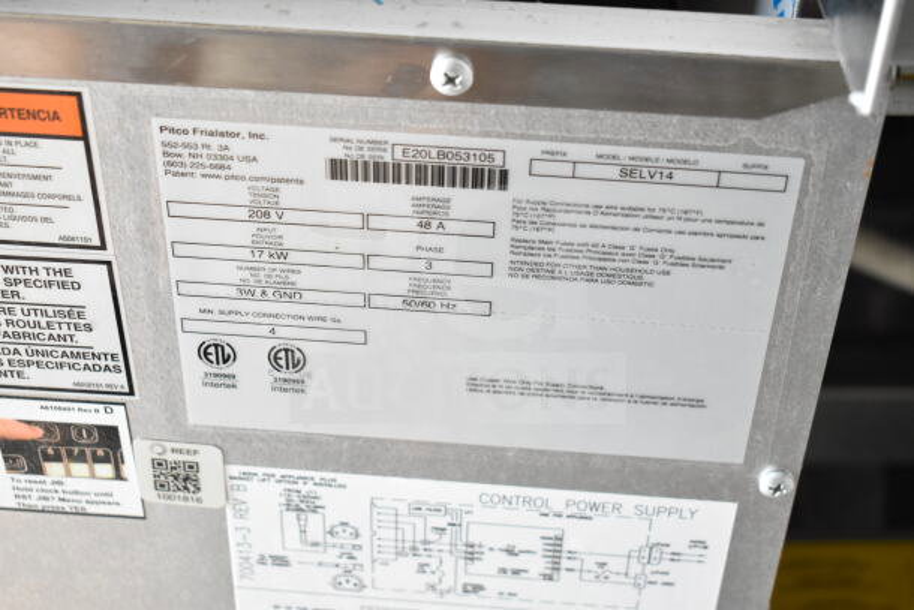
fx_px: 1524
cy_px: 305
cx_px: 457
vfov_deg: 22.6
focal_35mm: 60
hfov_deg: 33.4
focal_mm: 40
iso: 2200
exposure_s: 1/60
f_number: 5
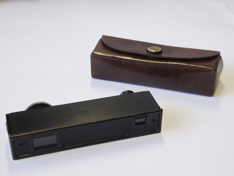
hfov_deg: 32.2
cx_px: 117
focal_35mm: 60
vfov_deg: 24.4
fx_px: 406
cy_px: 88
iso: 400
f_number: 9
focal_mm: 30
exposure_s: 1/25
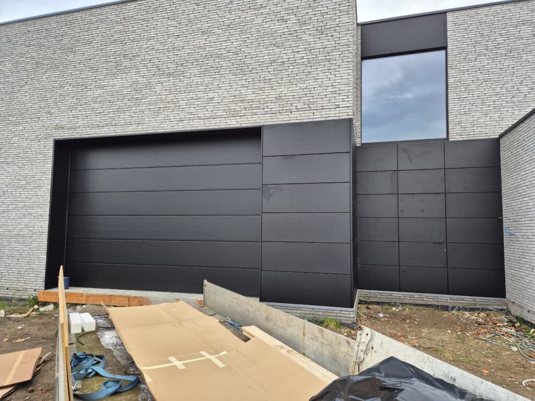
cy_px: 200
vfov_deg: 58.9
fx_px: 355
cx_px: 268
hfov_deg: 73.9
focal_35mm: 23
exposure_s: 1/219
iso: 25
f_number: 1.8
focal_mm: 5.4
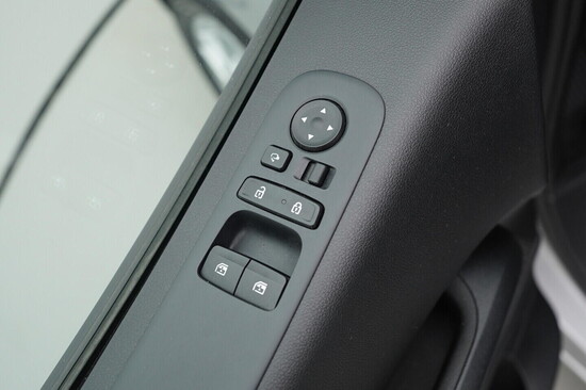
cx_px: 293
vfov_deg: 36.8
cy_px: 195
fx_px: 586
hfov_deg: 53.2
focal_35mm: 36
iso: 800
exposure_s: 1/320
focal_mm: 24
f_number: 3.2
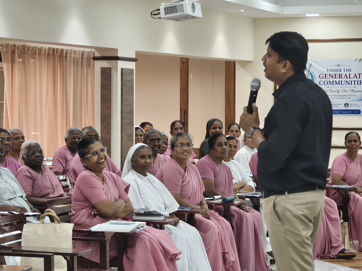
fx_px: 1224
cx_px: 181
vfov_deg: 12.7
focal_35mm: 117
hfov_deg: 16.8
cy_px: 136
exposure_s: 1/33.3
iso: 127
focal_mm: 13.3
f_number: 2.55
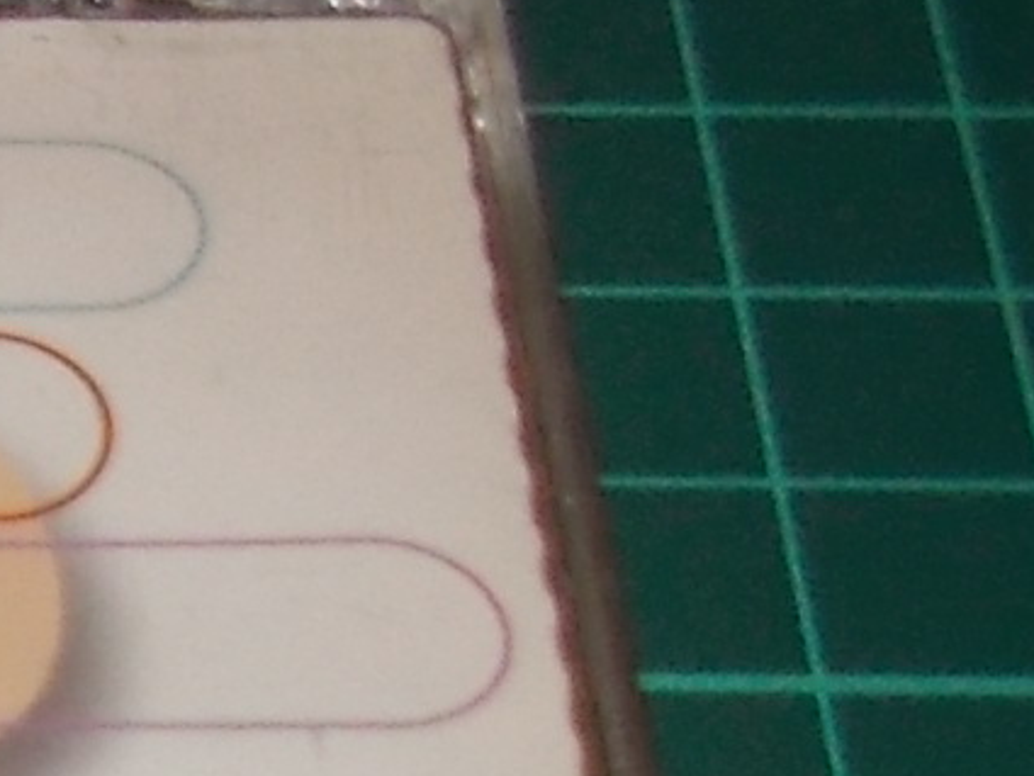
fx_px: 4631
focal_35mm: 155
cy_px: 1766
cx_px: -1433
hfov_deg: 10.9
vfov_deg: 8.8
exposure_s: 1/30
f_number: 3.3
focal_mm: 4.1
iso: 200
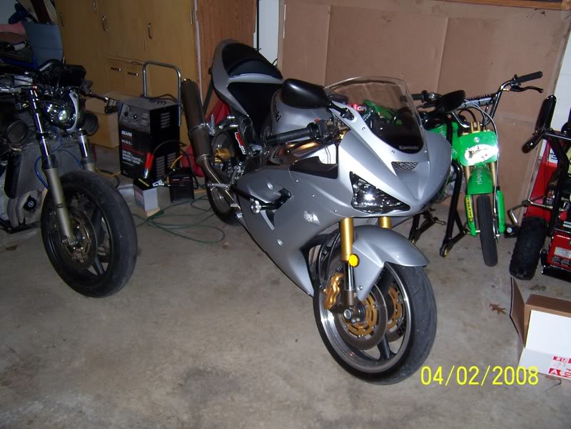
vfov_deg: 42.9
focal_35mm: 33
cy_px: 214
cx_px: 286
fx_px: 544
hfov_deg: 55.4
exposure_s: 1/60
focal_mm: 5.5
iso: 80
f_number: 2.8
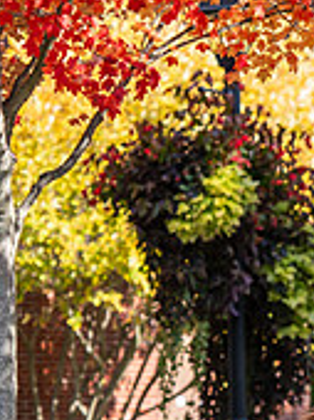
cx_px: 438
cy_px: 340
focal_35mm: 394
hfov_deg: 3.8
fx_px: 4777
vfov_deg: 5.0
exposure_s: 1/500
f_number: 4
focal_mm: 120
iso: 160
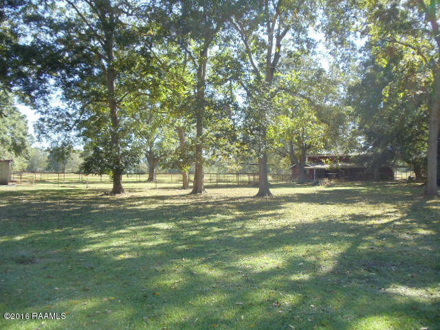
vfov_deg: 32.9
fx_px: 559
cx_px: 220
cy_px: 165
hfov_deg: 42.9
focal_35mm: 44
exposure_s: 1/160
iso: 80
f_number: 3.5
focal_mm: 6
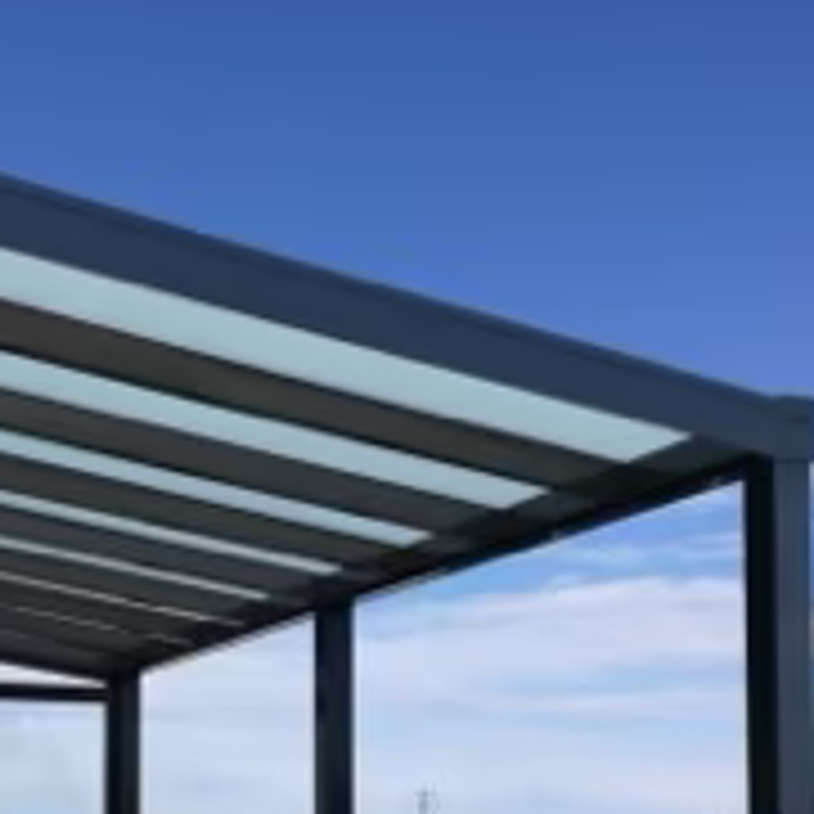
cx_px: 198
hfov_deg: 27.7
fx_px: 1623
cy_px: 756
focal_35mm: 61
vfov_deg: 27.0
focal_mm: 3.83
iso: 50
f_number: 2.2
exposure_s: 1/1203
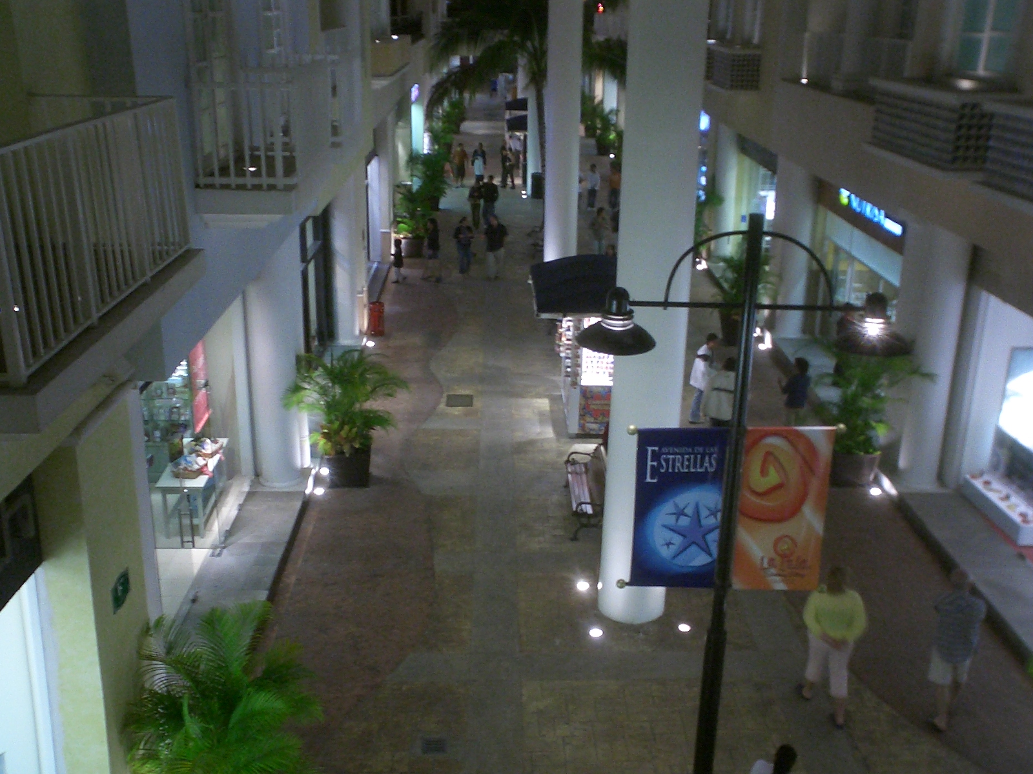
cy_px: 387
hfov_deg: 50.1
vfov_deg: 38.7
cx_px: 516
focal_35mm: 37
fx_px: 1104
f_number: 3.5
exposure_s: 1/8
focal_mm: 5.6
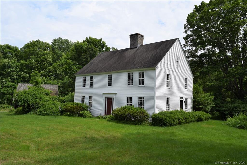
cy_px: 82
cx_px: 124
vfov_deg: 47.9
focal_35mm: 27
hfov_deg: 67.4
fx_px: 185
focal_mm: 18
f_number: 10
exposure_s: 1/400
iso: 200
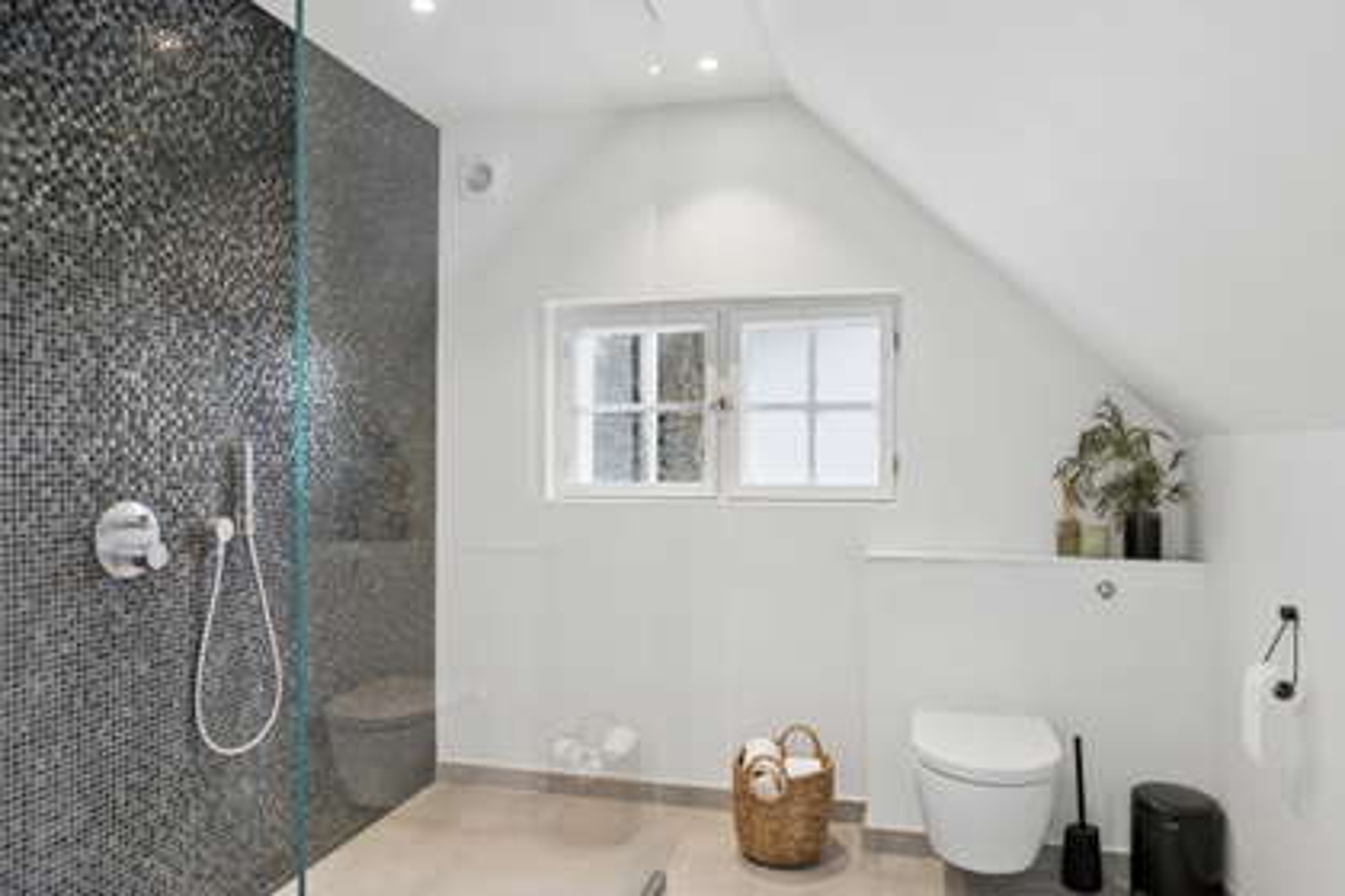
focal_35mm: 23
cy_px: 448
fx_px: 869
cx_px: 672
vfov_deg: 54.6
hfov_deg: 75.5
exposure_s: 1/30
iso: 320
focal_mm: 15.5
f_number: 8
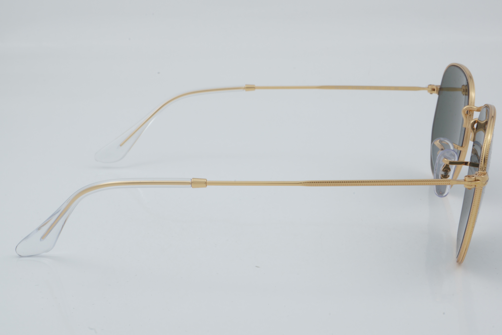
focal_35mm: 75
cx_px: 251
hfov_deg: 27.0
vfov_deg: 18.2
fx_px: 1046
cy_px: 168
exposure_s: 1/4
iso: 100
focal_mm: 50
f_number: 29
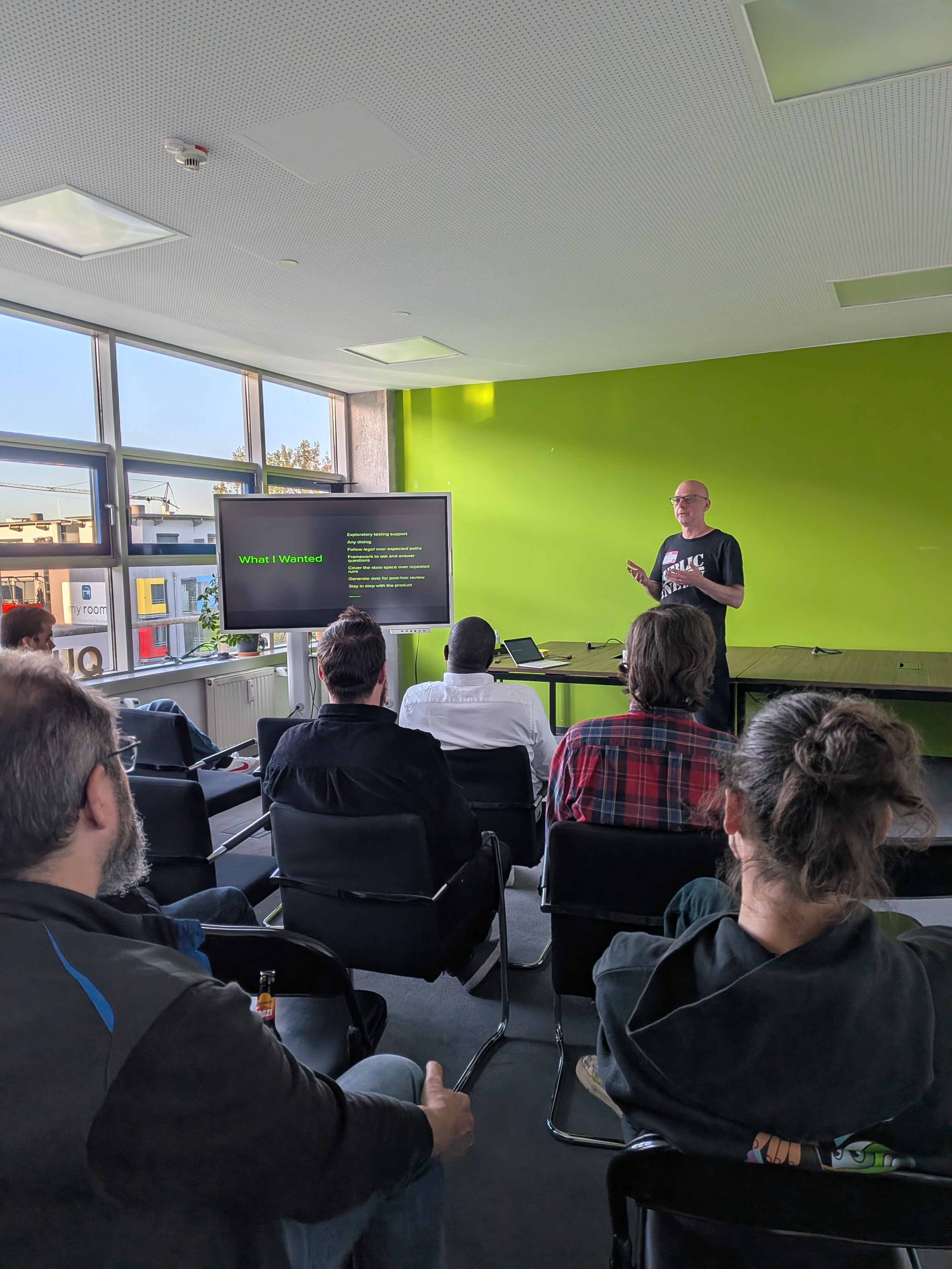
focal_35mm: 24
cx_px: 476
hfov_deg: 56.8
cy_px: 634
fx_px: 880
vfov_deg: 71.6
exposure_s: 1/513
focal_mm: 4.53
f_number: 1.7
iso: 29
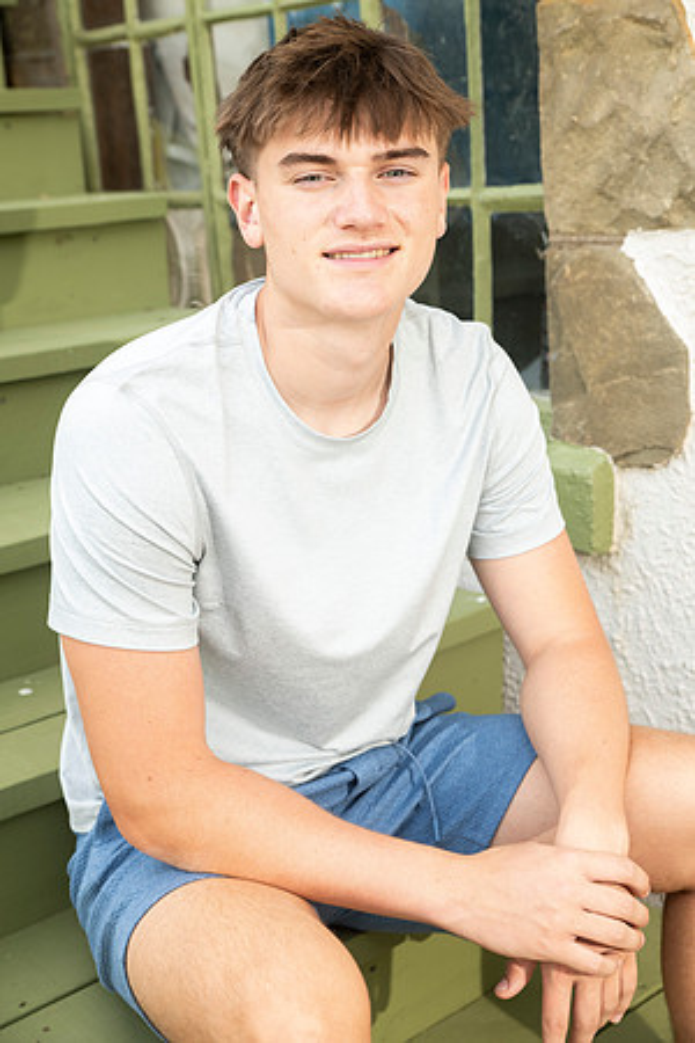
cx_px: 348
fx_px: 1390
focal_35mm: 48
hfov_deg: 28.1
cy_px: 522
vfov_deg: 41.1
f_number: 5.6
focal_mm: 48
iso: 320
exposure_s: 1/160
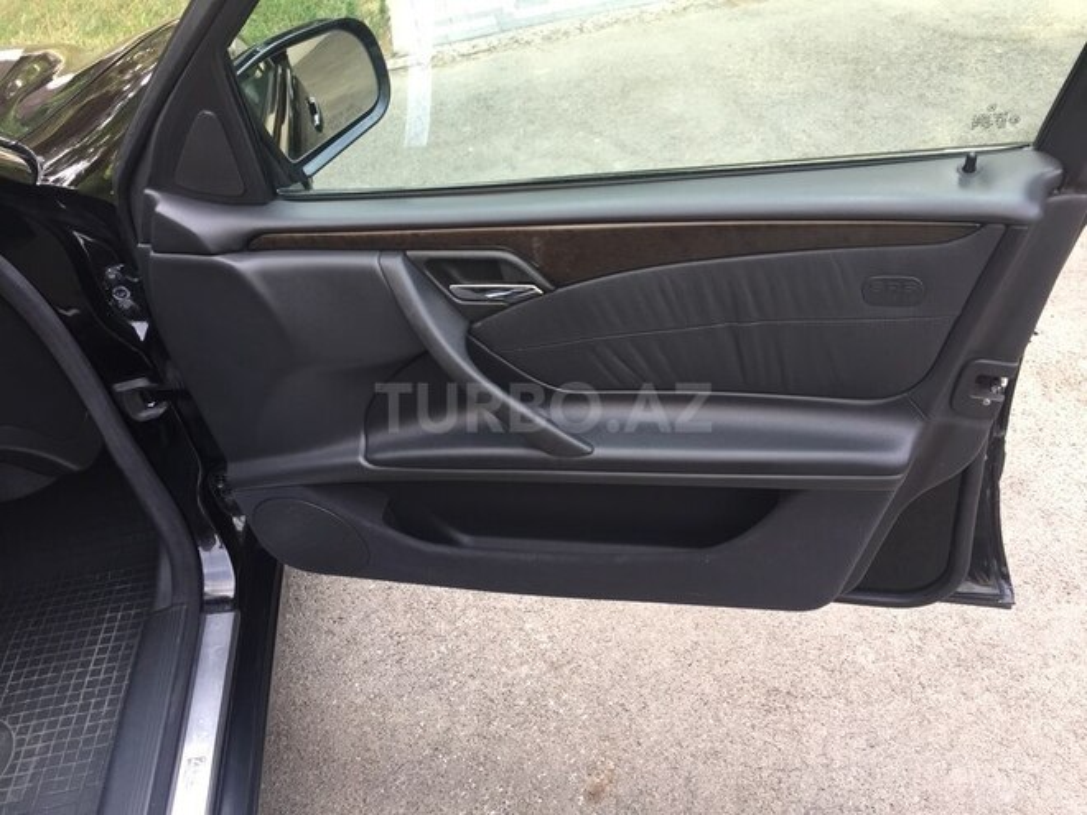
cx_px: 544
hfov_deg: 61.7
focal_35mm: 29
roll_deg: +10.3
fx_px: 911
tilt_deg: -40.2
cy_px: 408
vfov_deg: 48.2
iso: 40
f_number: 2.2
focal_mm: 4.15
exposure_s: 1/100
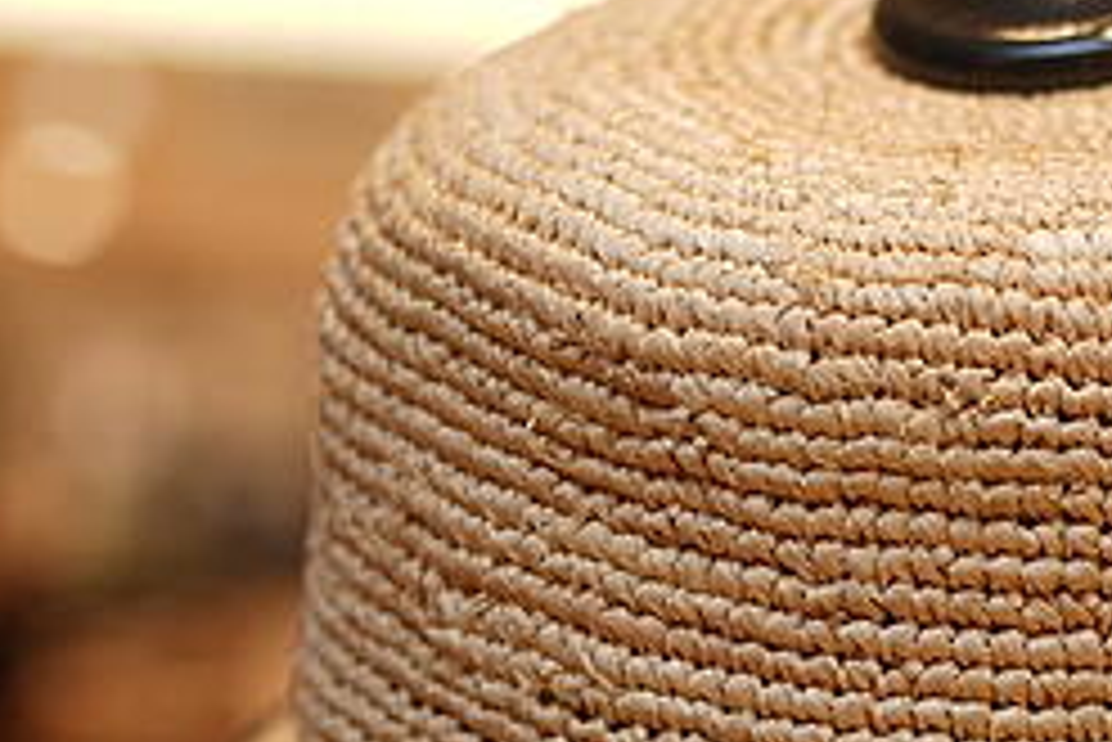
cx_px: 1643
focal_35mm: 115
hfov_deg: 16.3
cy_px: 929
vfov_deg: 11.6
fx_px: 3554
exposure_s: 1/60
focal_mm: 35
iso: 50
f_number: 2
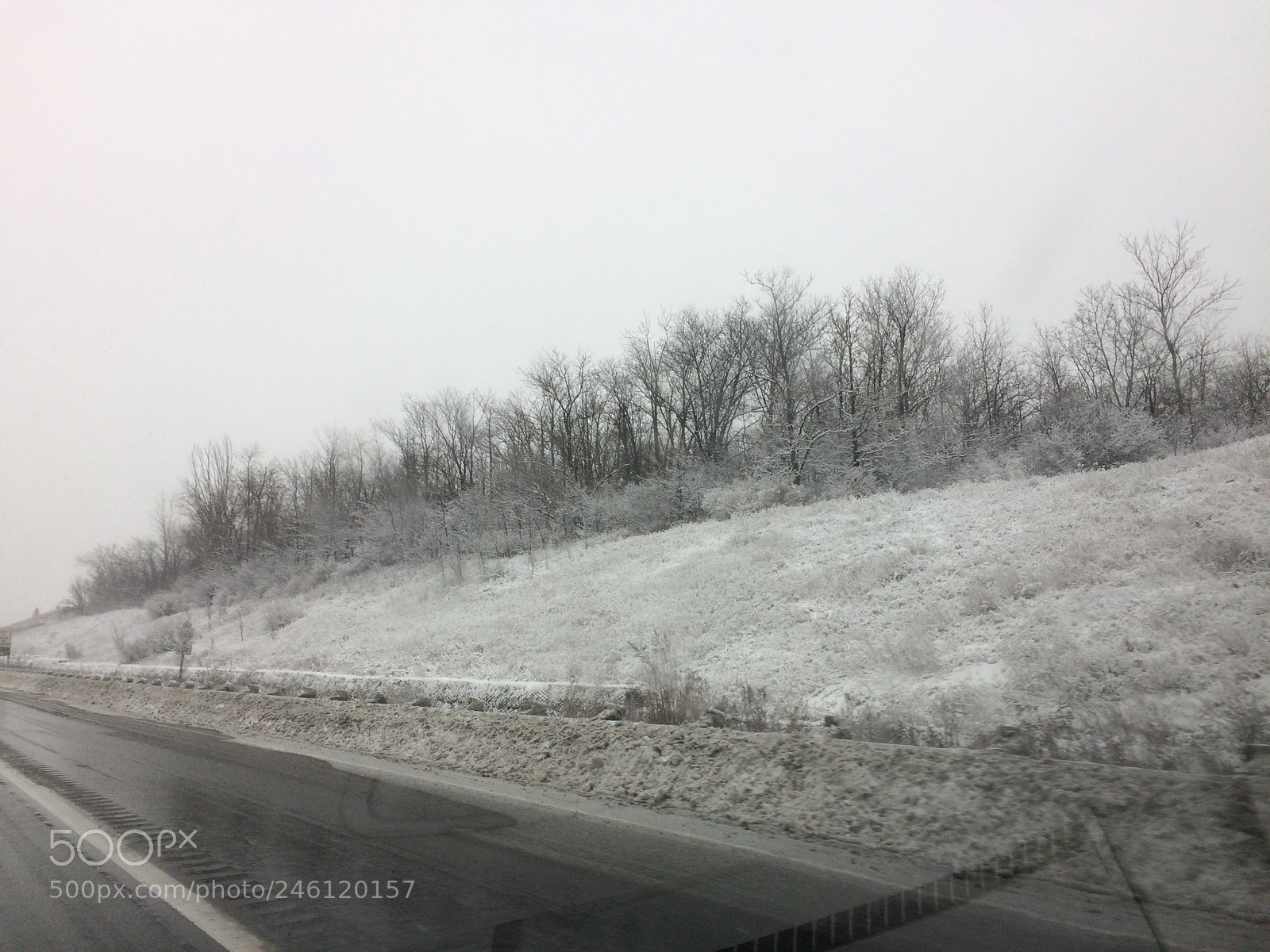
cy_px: 476
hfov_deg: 61.7
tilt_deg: +12.8
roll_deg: +3.0
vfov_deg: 48.2
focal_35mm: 29
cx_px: 635
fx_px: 1064
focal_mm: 4.15
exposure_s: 1/205
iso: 32
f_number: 2.2
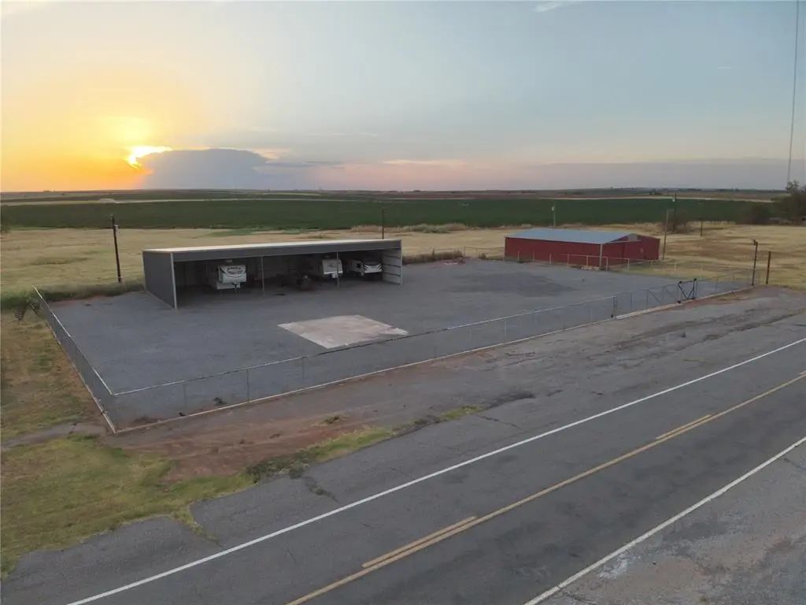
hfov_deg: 71.6
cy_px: 302
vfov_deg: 56.8
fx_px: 559
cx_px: 403
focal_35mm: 24
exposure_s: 1/640
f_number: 2.8
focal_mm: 4.4
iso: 100
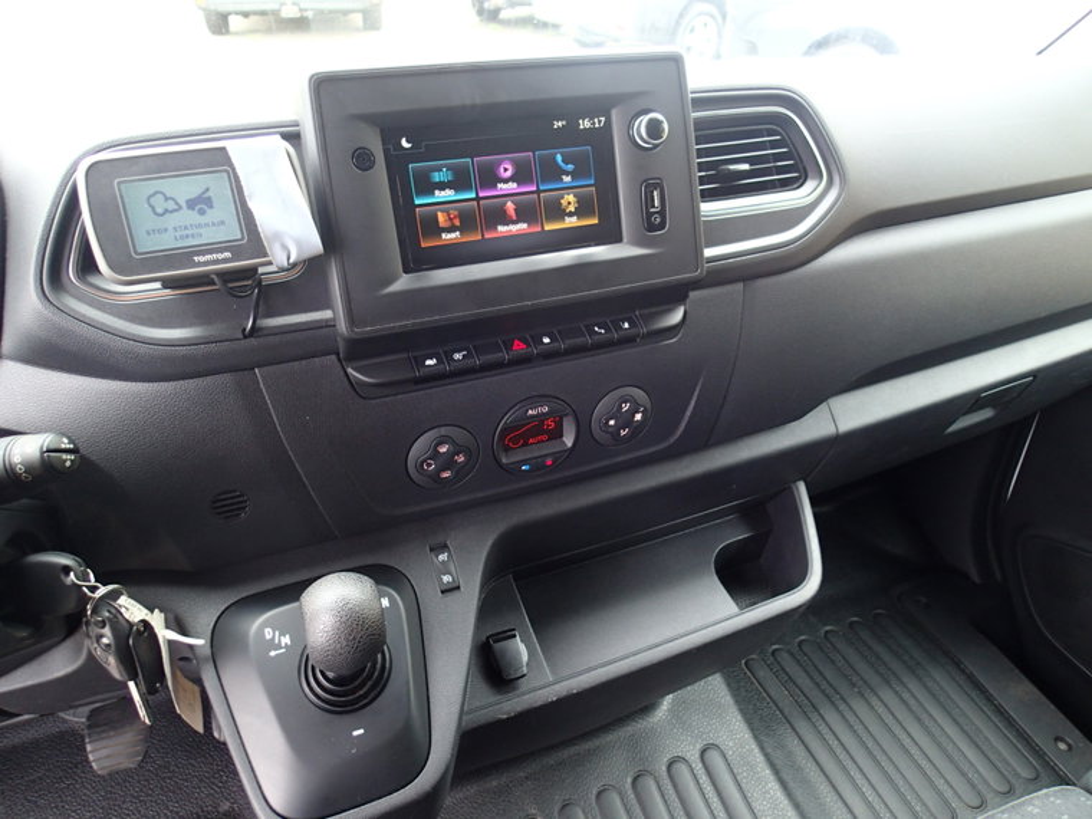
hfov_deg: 69.4
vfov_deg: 54.9
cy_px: 410
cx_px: 546
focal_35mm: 25
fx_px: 789
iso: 160
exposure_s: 1/60
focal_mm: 4.5
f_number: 2
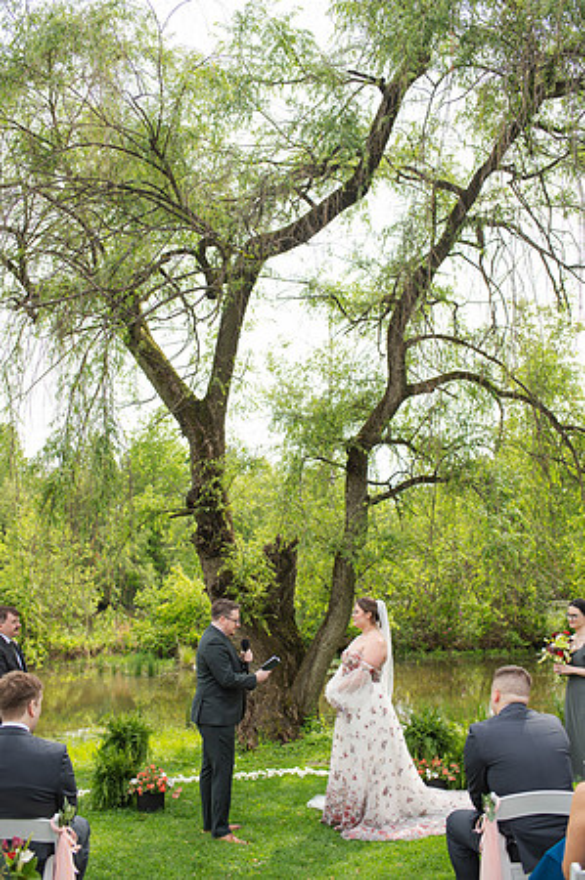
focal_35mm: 35
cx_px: 292
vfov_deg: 54.5
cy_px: 440
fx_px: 855
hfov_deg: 37.8
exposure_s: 1/500
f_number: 3.5
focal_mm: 35
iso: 100
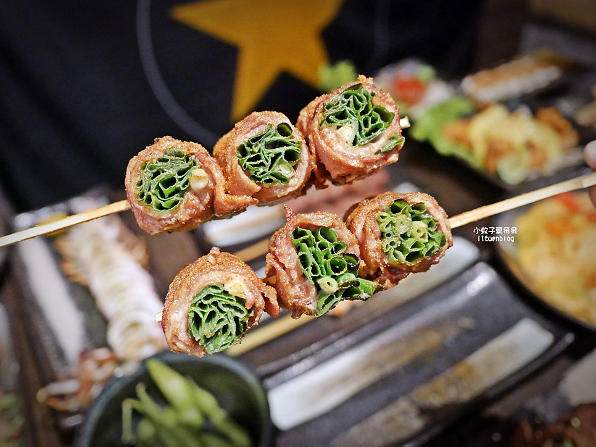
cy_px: 223
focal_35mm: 29
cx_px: 302
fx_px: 499
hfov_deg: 61.7
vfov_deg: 48.2
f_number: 2.5
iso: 3200
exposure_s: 1/60
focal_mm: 14
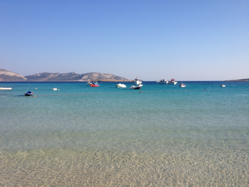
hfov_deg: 52.6
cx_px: 124
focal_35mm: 35
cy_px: 94
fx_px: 252
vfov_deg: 40.7
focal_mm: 4.28
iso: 50
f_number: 2.4
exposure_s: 1/1972
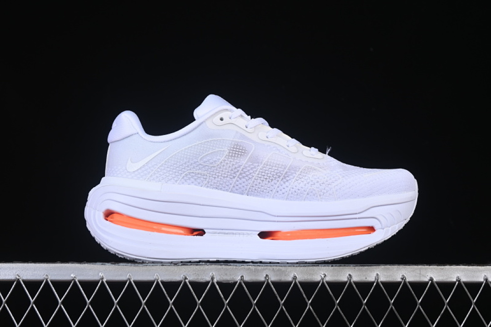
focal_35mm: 75
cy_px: 164
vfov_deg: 18.2
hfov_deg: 27.0
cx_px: 246
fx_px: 1023
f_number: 8
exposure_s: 1/125
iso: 160
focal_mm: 50
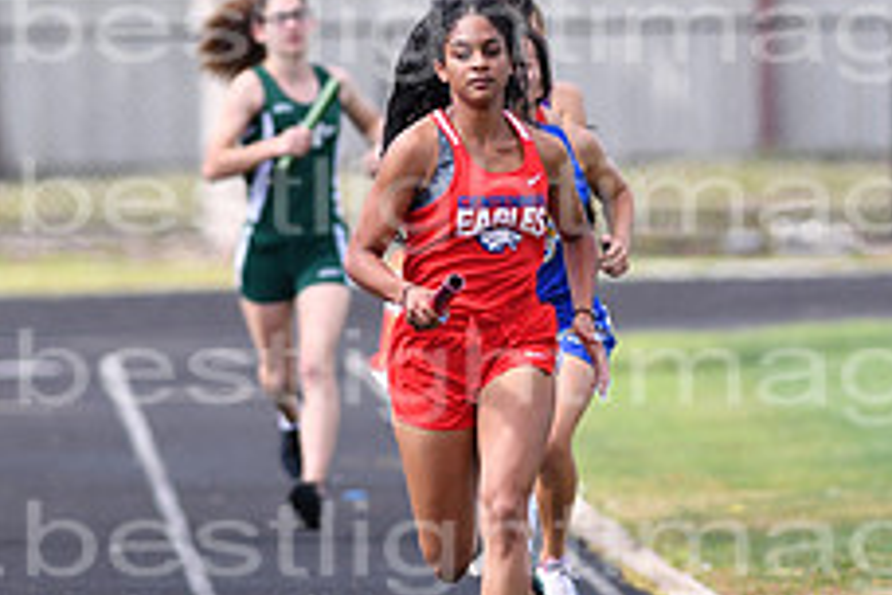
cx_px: 536
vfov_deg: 1.2
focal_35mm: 1147
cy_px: 292
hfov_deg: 1.8
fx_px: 28418
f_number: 4
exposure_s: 1/1250
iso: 200
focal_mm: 300
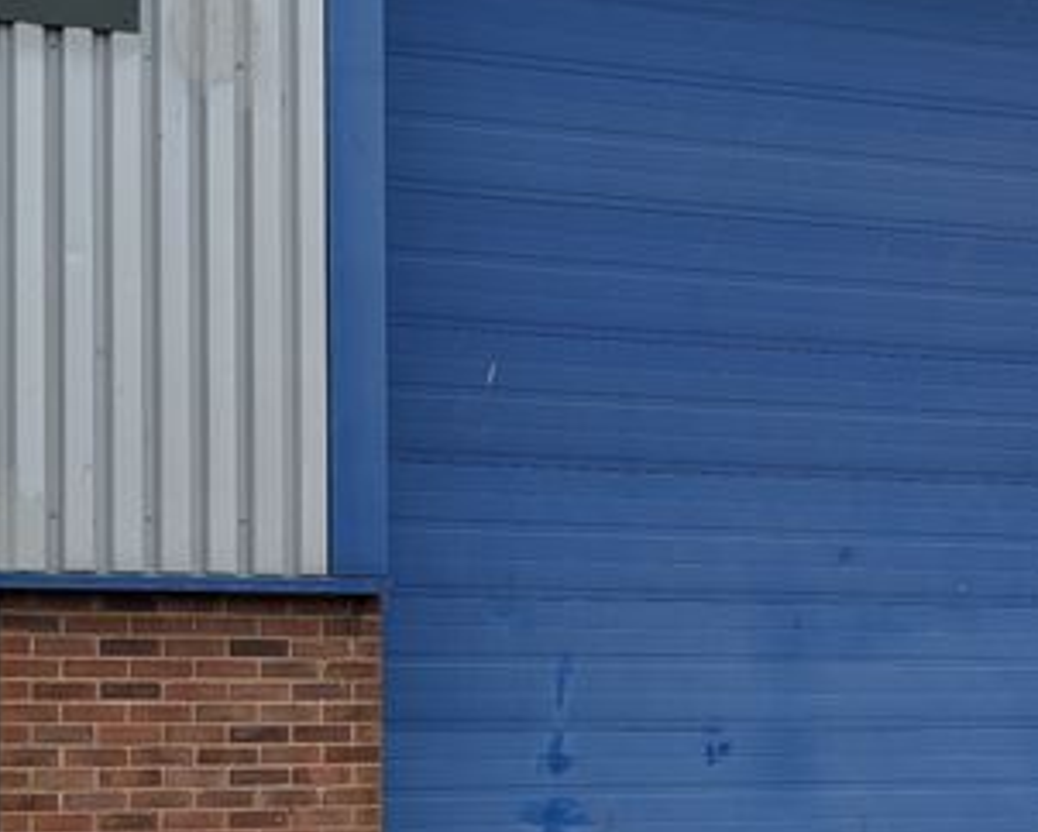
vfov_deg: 17.7
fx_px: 2644
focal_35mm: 86
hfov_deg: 22.1
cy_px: 686
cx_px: 739
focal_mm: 6.9
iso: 22
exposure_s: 1/407
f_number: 1.68
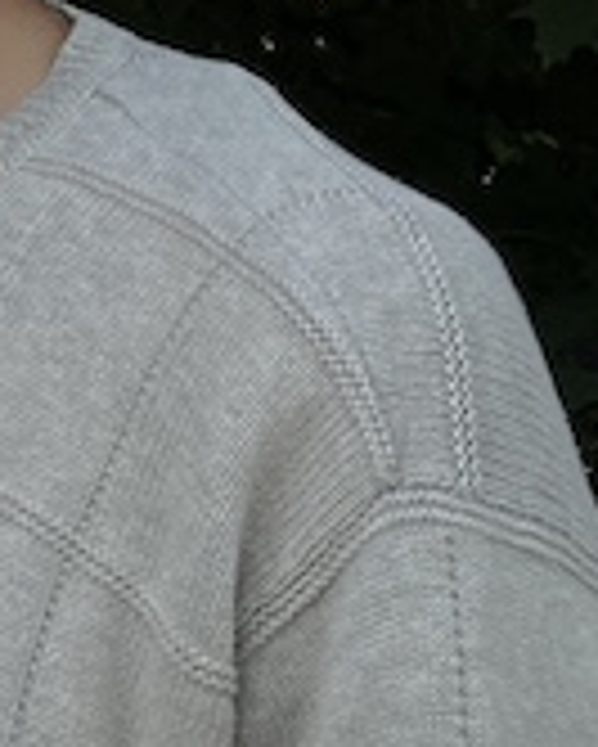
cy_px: -79
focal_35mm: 110
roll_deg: -0.2
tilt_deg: +5.3
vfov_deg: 16.9
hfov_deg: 13.1
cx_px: -364
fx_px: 2431
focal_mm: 3.99
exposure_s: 1/412
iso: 32
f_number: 1.8
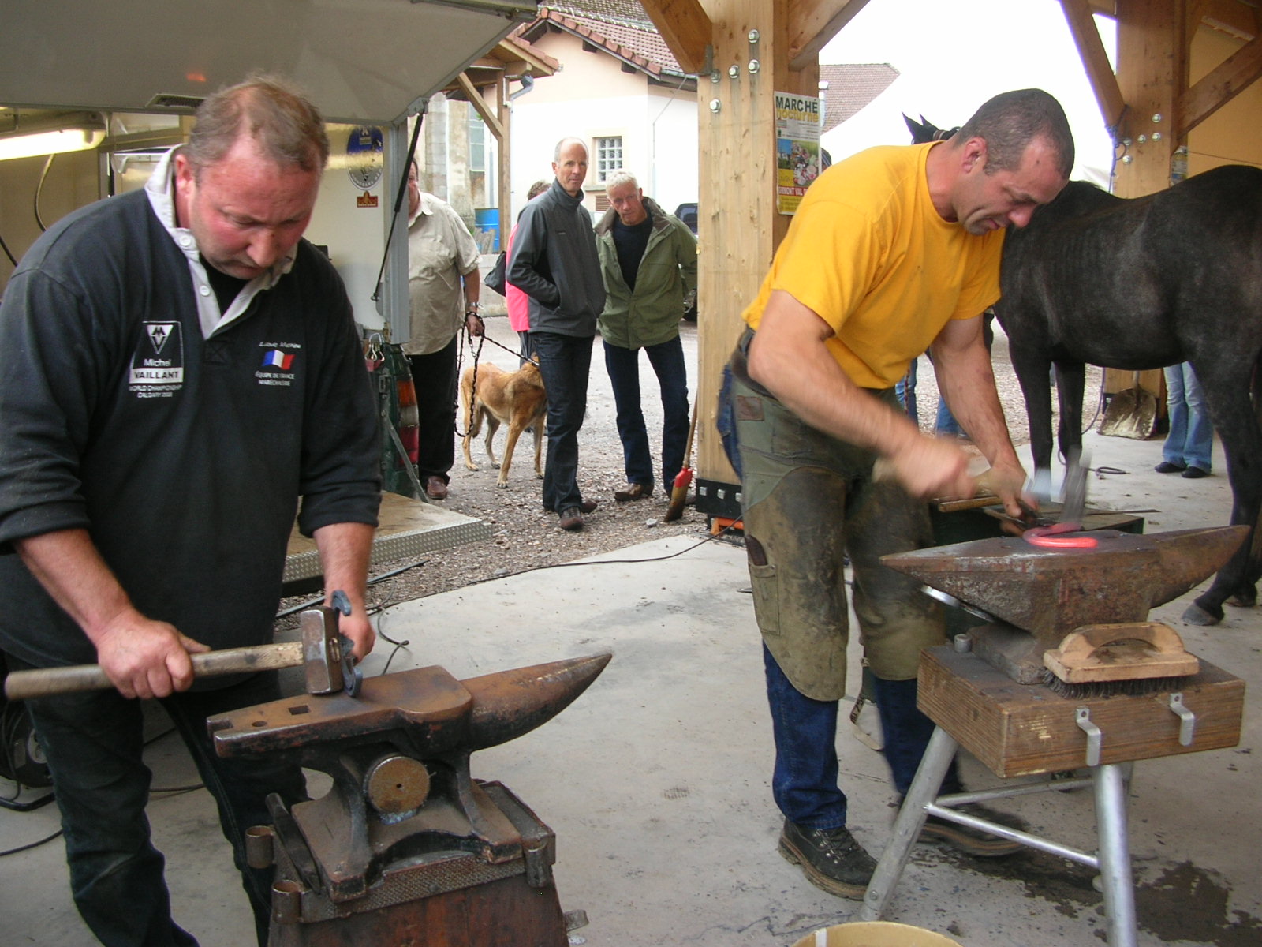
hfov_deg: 52.6
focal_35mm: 35
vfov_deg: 40.7
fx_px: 1276
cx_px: 631
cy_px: 474
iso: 50
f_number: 2.8
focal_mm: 5.8
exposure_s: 1/33.6
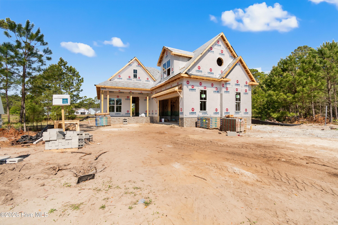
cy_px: 112
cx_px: 169
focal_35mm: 15
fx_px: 141
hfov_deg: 100.4
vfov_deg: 77.3
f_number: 8
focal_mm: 10
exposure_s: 1/400
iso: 100
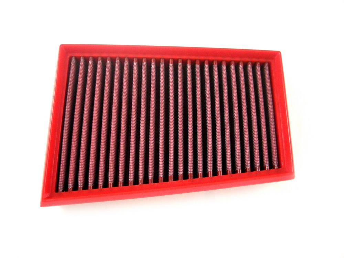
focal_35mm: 35
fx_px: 348
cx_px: 172
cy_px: 129
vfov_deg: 40.7
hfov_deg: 52.6
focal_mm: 5.7
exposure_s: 1/50.1
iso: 357
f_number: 2.8
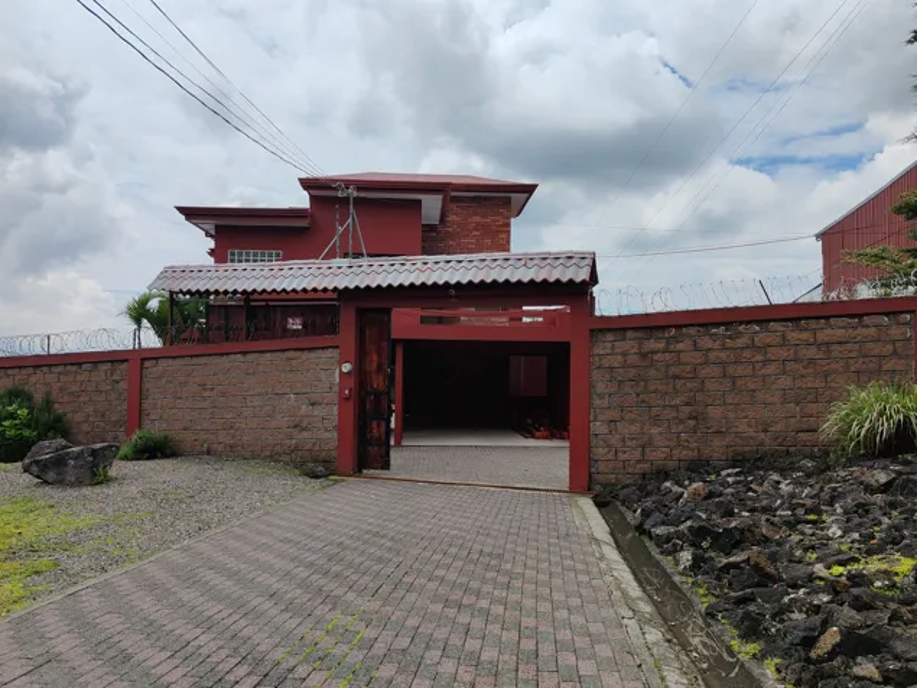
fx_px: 715
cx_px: 458
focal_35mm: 27
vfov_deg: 51.3
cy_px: 344
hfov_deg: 65.3
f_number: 1.9
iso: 50
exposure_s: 1/1500
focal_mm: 6.12
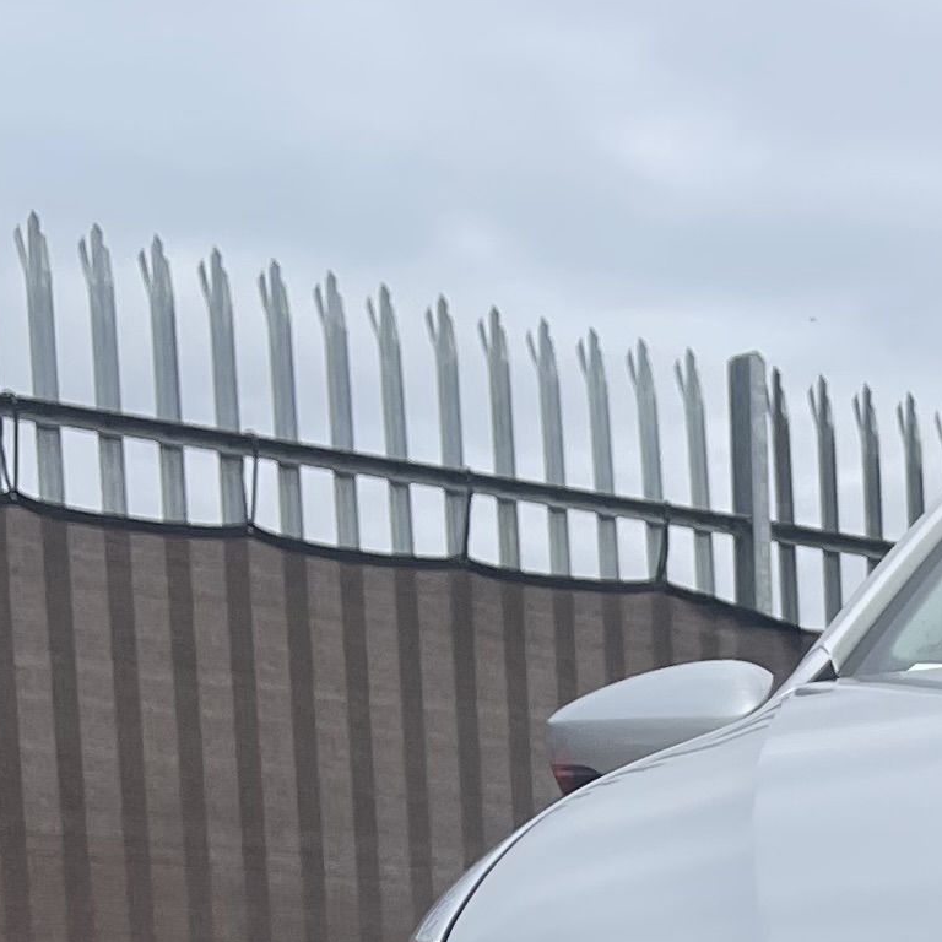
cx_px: 1851
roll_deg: -1.2
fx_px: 3571
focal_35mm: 116
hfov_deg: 13.1
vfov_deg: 13.6
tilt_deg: -6.4
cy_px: 1651
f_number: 1.6
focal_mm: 5.1
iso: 32
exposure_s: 1/2597
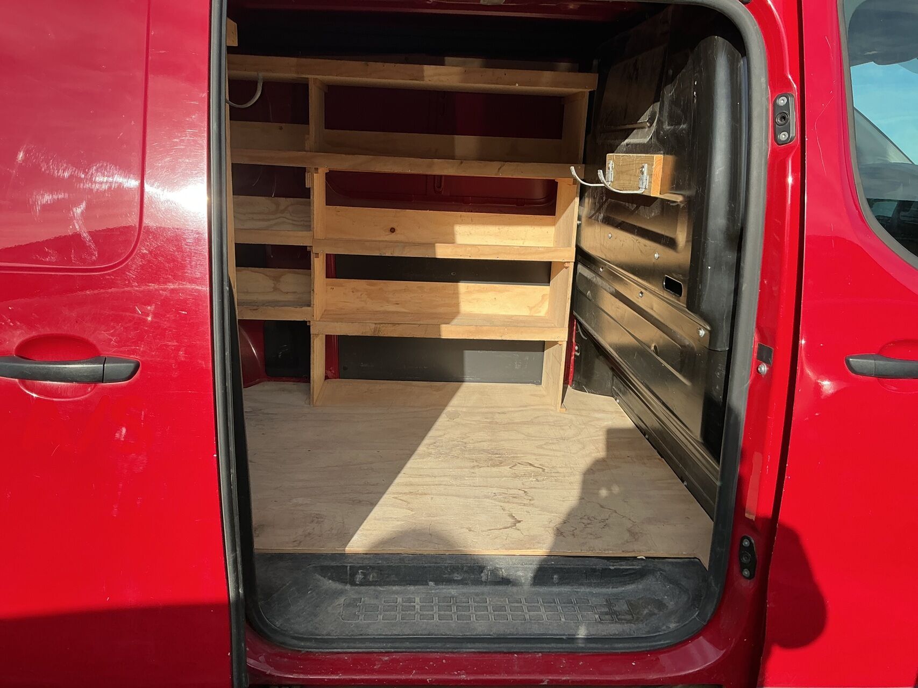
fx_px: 769
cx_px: 459
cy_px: 344
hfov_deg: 61.7
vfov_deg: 48.2
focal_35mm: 29
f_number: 1.8
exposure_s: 1/700
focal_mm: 3
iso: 25
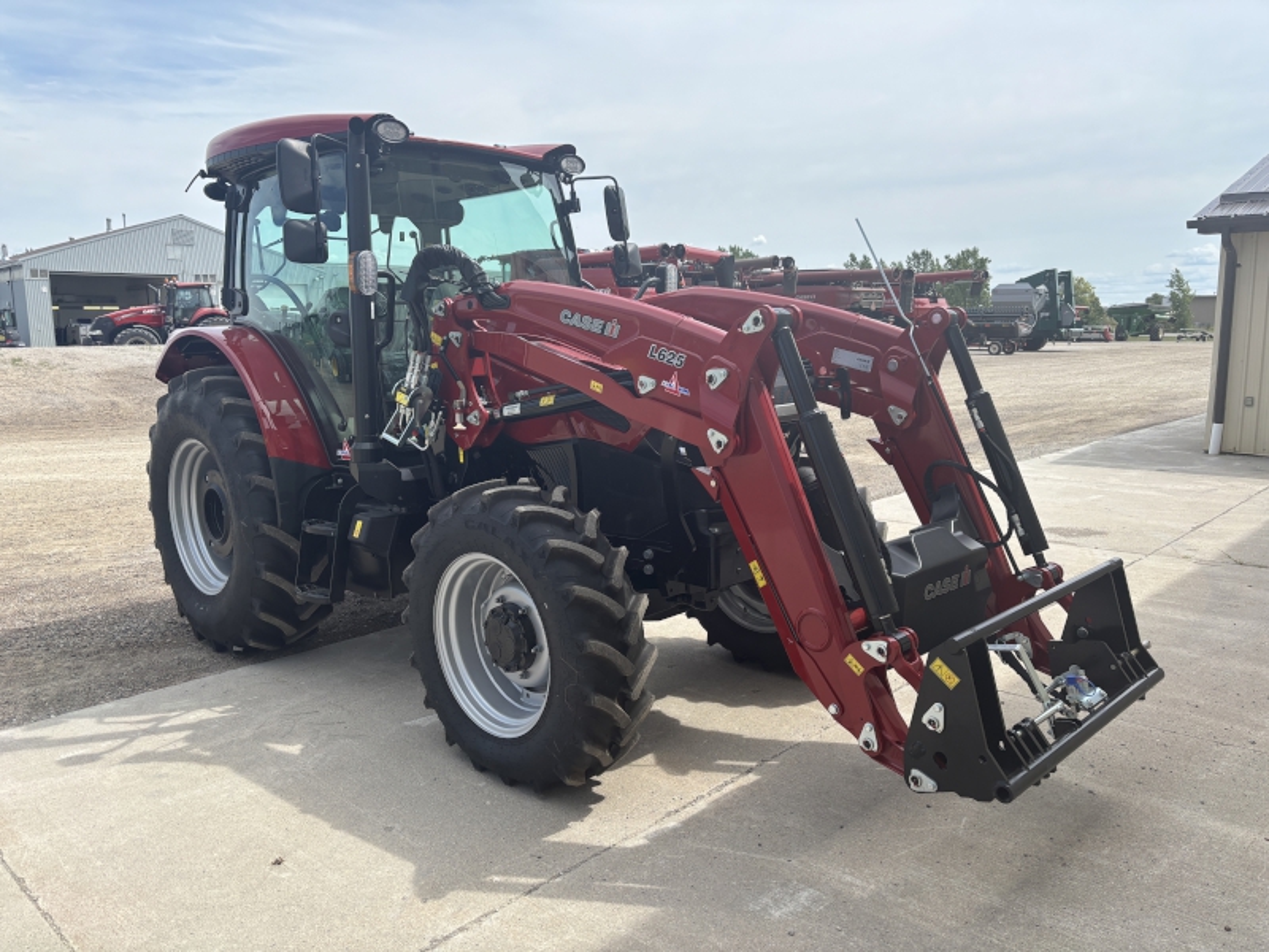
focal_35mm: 26
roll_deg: +0.1
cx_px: 634
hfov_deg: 67.3
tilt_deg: -9.1
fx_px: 953
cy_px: 476
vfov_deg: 53.1
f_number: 1.6
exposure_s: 1/2639
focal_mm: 5.96
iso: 50
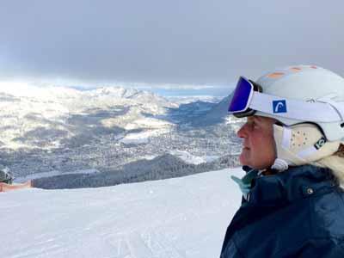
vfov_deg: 48.2
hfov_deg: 61.7
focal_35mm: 29
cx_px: 172
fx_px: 288
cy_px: 129
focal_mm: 4.15
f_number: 2.2
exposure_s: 1/1980
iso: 32
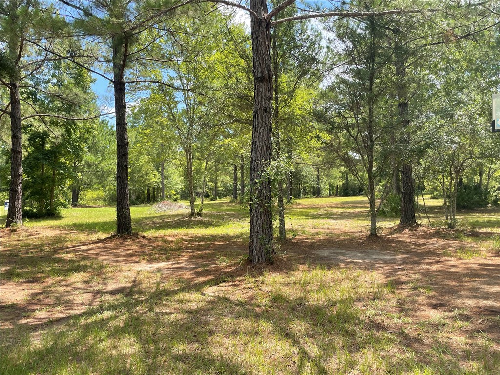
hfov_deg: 67.3
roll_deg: +2.1
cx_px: 250
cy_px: 188
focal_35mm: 26
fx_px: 376
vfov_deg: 53.1
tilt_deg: +1.5
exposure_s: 1/842
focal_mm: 4.2
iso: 32
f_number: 1.6
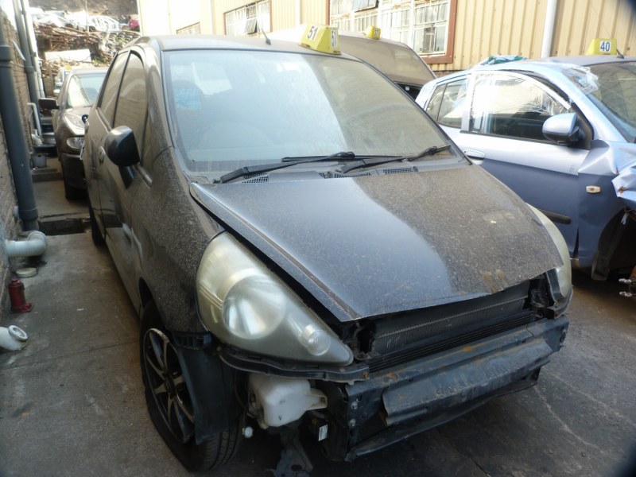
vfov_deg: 54.9
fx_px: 459
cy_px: 238
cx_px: 318
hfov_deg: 69.4
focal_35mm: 25
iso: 80
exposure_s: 1/80
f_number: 2.8
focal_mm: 4.5
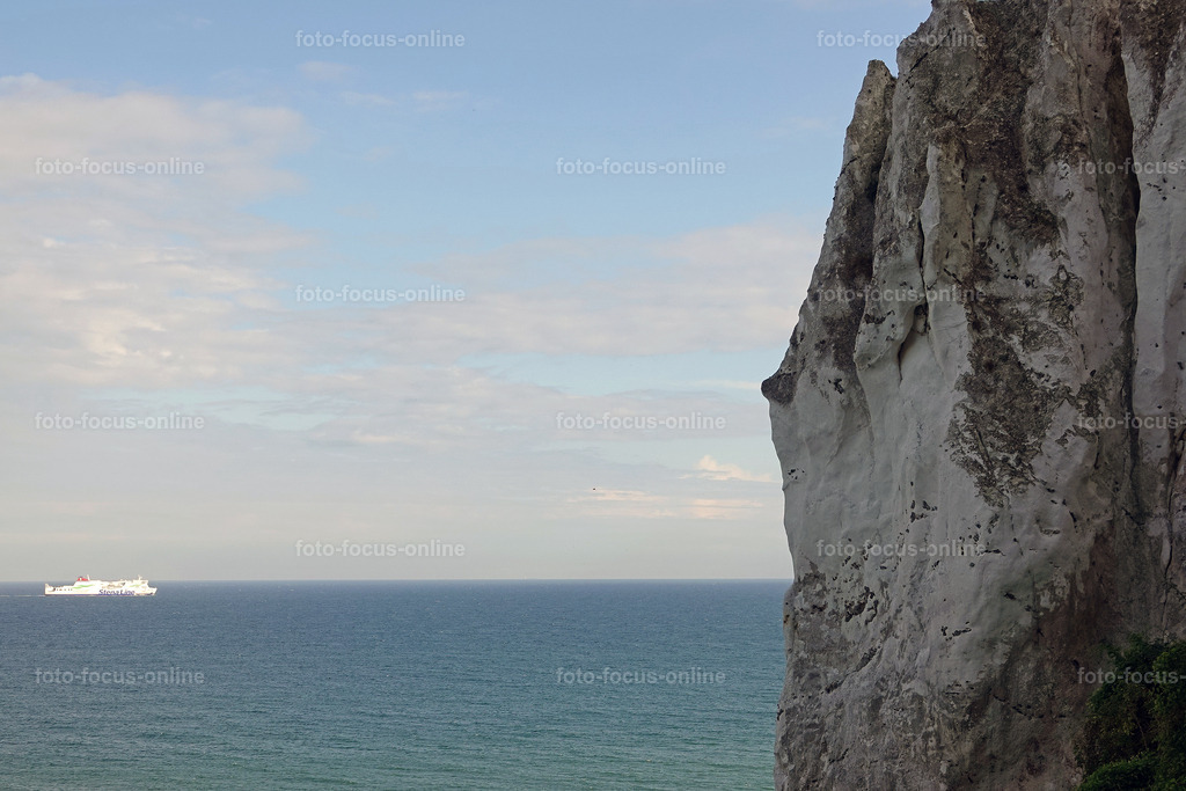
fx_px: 2010
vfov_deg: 22.3
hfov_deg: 32.9
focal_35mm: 61
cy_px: 396
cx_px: 593
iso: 100
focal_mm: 22.19
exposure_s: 1/1000
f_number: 4
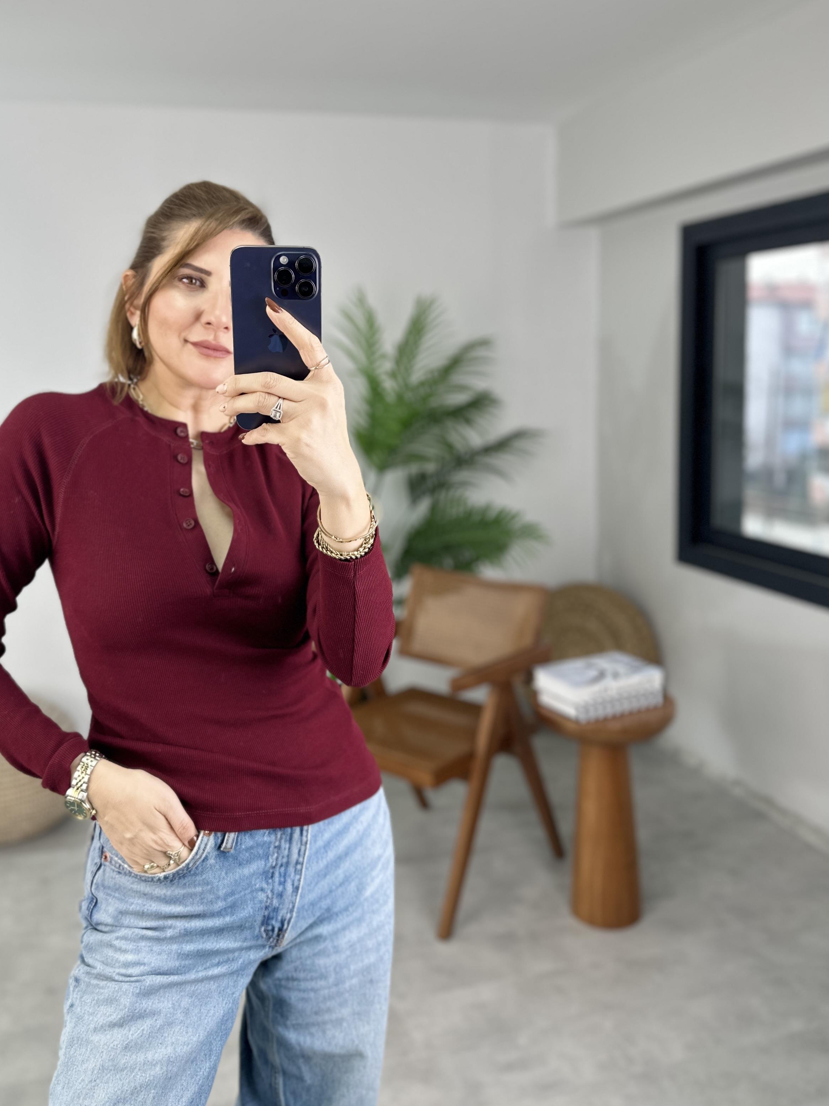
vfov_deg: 58.3
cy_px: 503
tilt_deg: -18.2
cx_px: 378
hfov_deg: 45.4
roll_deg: -0.5
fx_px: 990
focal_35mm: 31
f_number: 1.78
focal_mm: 6.86
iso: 64
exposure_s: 1/100
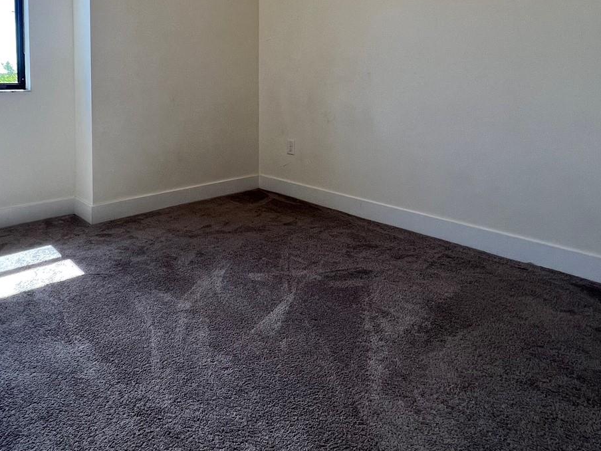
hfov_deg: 72.6
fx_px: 399
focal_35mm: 23
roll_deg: +0.3
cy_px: 106
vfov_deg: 55.7
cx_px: 222
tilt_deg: -2.6
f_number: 1.8
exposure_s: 1/120
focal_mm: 1.57
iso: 80
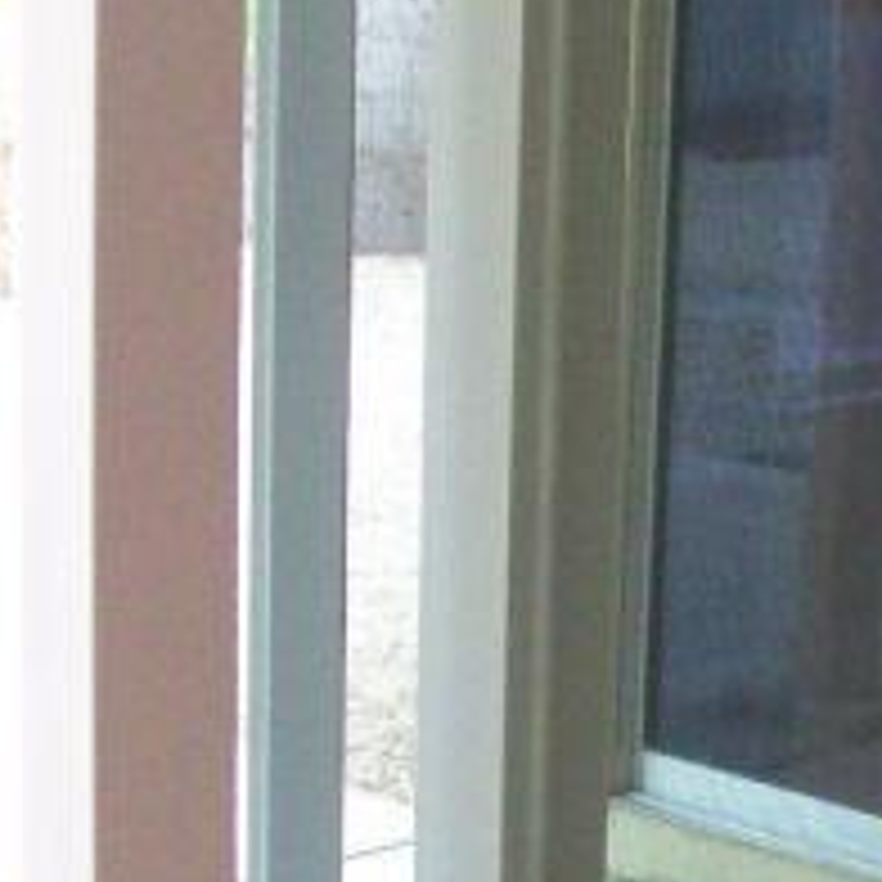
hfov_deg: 13.7
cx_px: 886
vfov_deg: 14.0
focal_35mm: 125
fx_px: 3603
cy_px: 432
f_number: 2.7
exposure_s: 1/64
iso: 183
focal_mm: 6
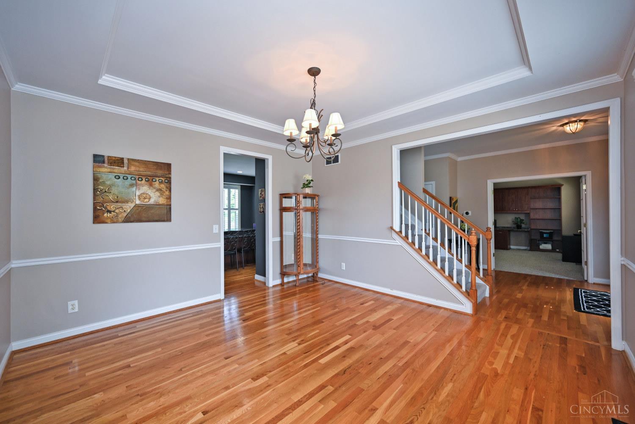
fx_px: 247
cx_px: 318
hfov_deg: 104.3
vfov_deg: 81.2
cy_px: 212
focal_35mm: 14
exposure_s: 1/60
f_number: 4
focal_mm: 14
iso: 250
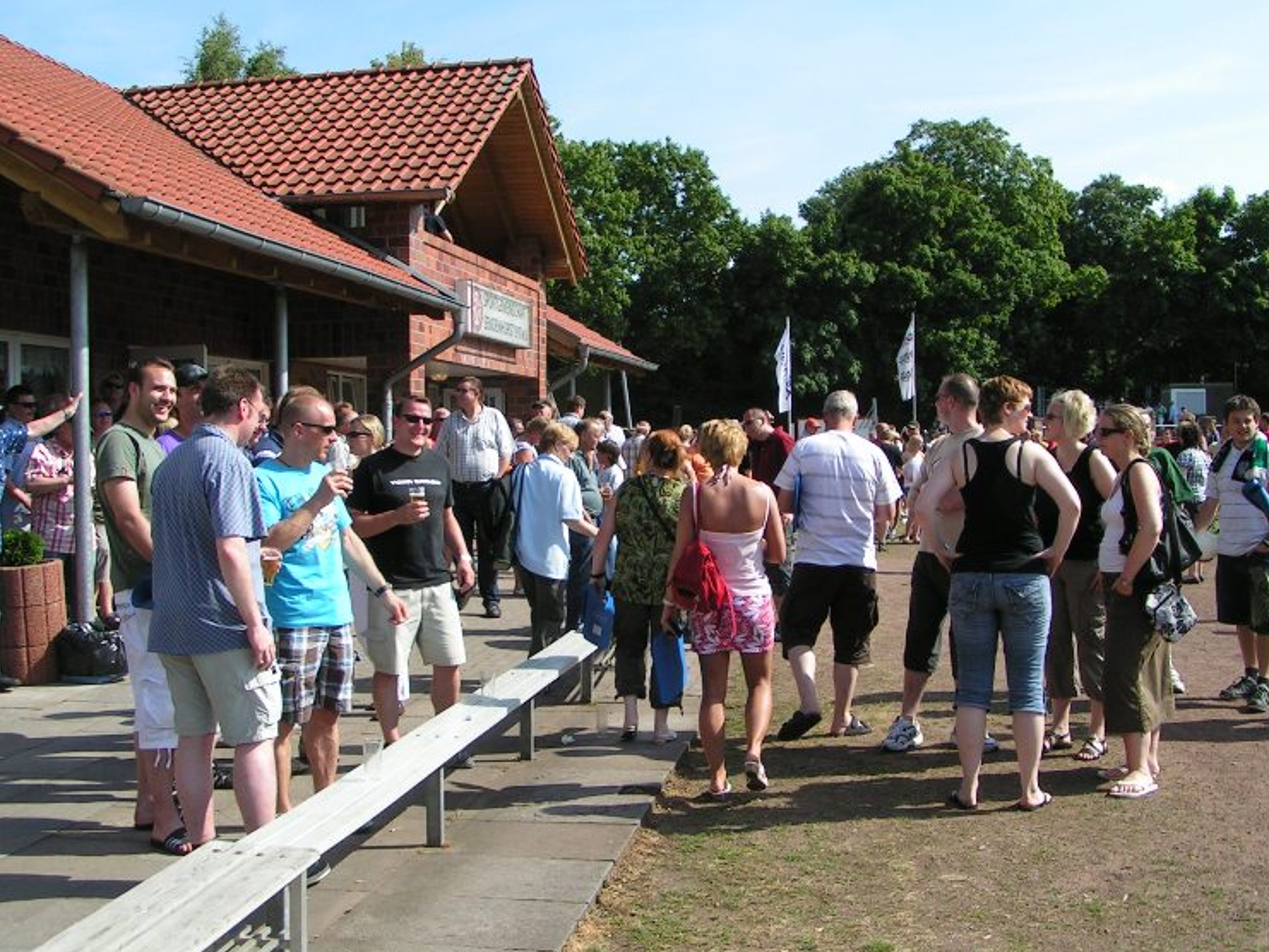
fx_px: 1503
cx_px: 630
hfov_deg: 45.8
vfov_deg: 35.1
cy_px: 443
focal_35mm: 41
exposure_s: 1/320
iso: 50
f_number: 5.6
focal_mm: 5.8
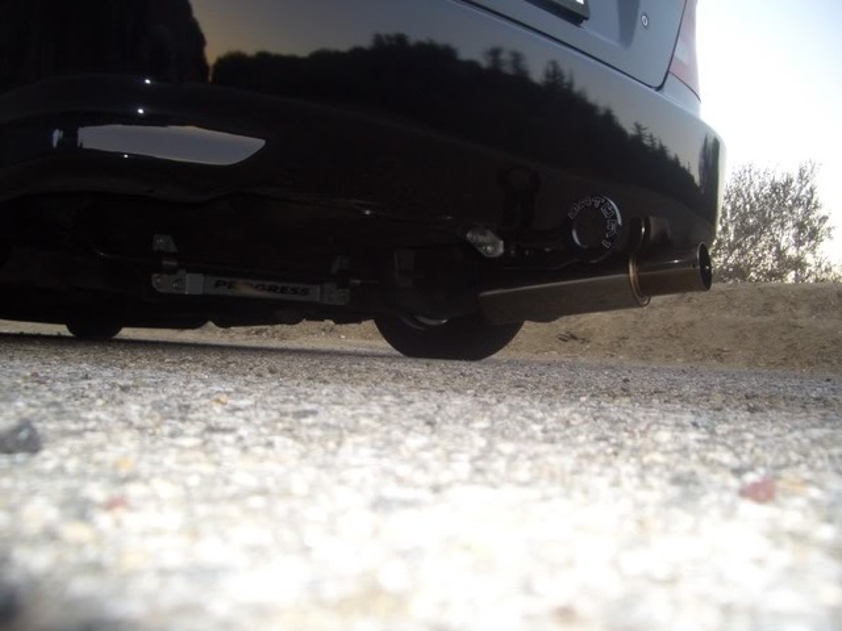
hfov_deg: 52.6
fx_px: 851
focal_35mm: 35
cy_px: 316
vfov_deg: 40.7
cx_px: 421
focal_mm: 5.8
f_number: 2.6
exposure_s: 1/60
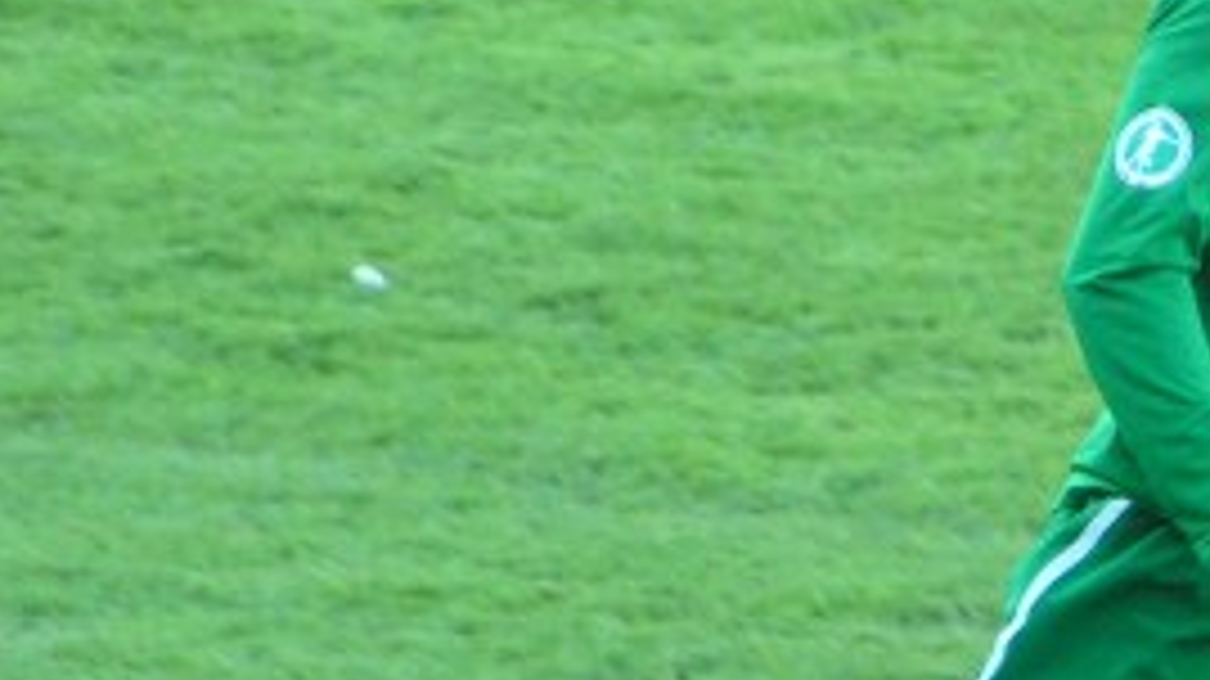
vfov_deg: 1.4
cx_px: 1282
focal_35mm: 879
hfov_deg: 2.5
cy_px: 347
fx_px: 28188
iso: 200
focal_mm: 41.4
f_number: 3.5
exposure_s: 1/200
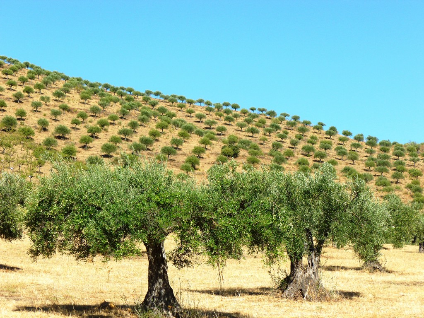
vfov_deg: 12.8
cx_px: 212
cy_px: 159
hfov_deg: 17.0
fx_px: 1421
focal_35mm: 116
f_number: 4.9
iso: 100
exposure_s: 1/500
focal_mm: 20.7
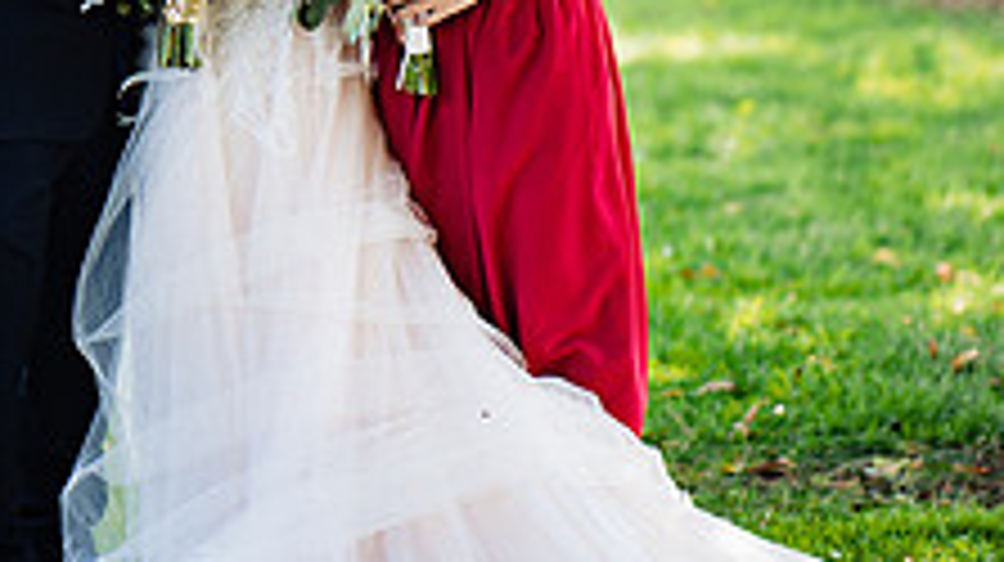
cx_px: 234
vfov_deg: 5.2
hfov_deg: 9.3
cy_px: -29
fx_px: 6171
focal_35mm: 232
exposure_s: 1/200
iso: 100
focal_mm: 85
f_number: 1.8
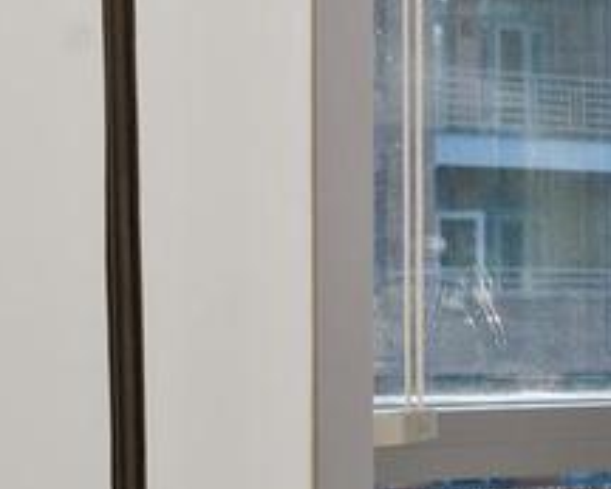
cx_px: 1256
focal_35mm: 205
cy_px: 366
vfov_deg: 7.5
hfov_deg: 8.8
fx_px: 3709
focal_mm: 46
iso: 200
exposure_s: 1/25
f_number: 8
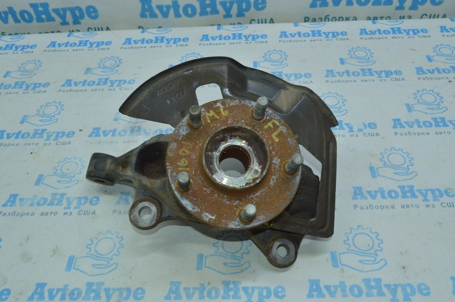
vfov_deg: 39.9
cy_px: 151
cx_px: 228
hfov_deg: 57.3
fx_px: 417
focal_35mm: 33
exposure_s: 1/40
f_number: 16
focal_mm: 22
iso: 1400
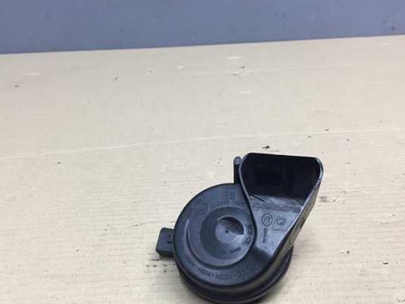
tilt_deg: -29.7
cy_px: 175
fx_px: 410
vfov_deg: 40.6
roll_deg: +0.3
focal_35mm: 35
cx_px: 206
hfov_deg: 52.6
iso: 64
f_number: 2.2
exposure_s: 1/33
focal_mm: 4.15
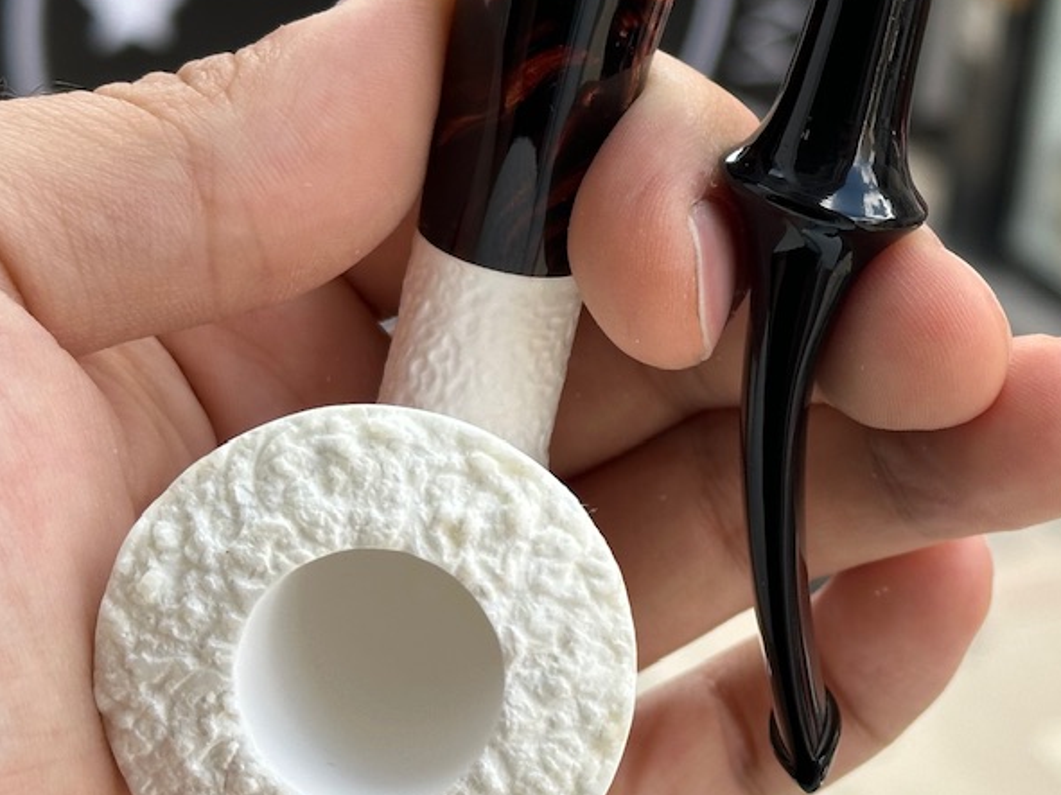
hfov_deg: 18.6
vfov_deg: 14.2
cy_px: 289
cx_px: 916
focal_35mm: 104
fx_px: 3187
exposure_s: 1/577
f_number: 1.78
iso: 64
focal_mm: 6.86
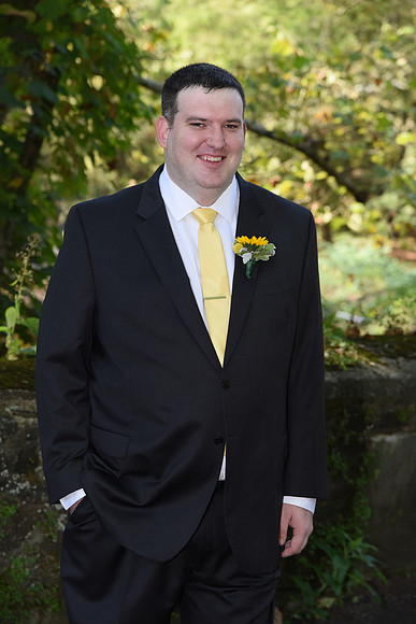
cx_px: 208
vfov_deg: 19.5
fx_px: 1819
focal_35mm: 105
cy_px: 312
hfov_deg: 13.0
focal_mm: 105
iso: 640
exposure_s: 1/200
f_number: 5.6
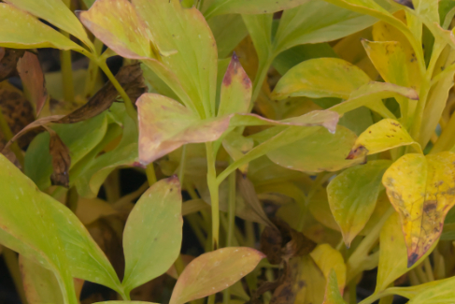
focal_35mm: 166
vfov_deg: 8.3
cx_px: 236
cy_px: 129
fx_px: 2101
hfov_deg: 12.4
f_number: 9
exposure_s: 1/250
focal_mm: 45
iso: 2000
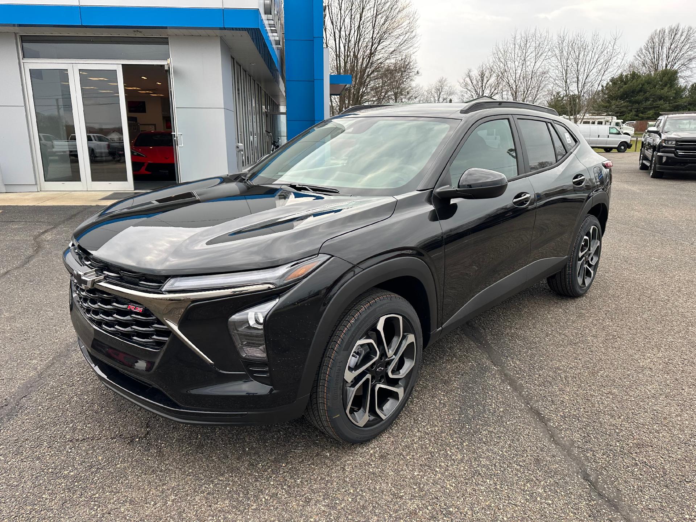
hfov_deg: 71.6
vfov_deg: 56.8
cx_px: 348
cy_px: 261
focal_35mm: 24
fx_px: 483
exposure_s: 1/421
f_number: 1.78
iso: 80
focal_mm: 6.86
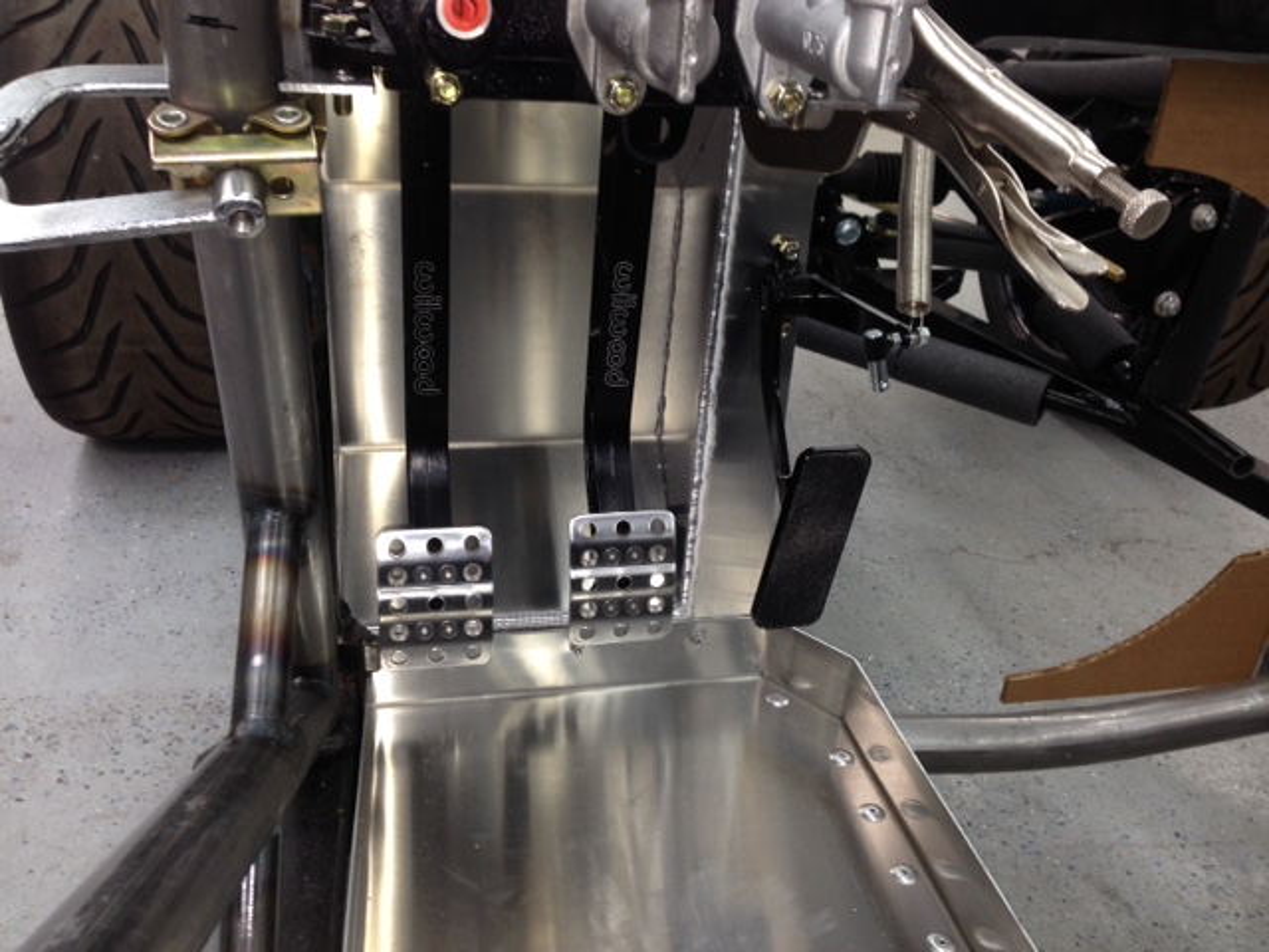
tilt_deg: -24.8
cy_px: 476
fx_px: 1210
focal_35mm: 33
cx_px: 634
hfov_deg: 55.4
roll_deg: -4.2
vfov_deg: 42.9
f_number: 2.4
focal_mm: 4.12
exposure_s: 1/33
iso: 50
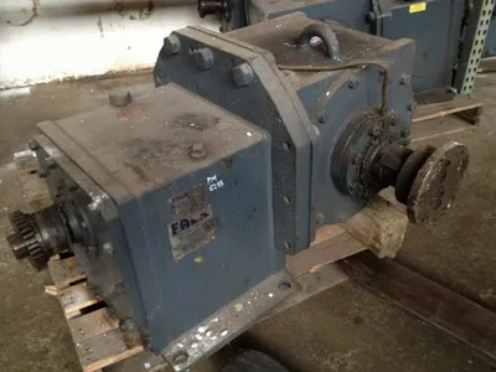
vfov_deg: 40.7
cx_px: 248
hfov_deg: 52.6
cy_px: 186
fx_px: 502
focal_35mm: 35
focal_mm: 4.28
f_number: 2.4
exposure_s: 1/20
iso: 160
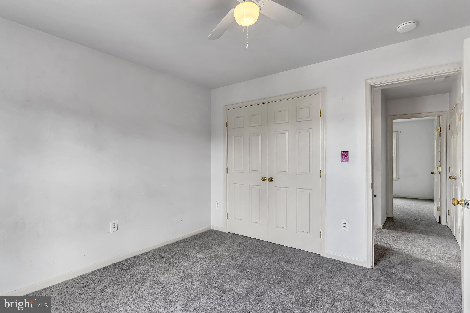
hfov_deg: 93.3
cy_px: 156
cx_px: 235
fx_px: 222
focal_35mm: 17
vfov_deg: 70.4
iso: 640
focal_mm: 17
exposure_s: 1/40
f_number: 8
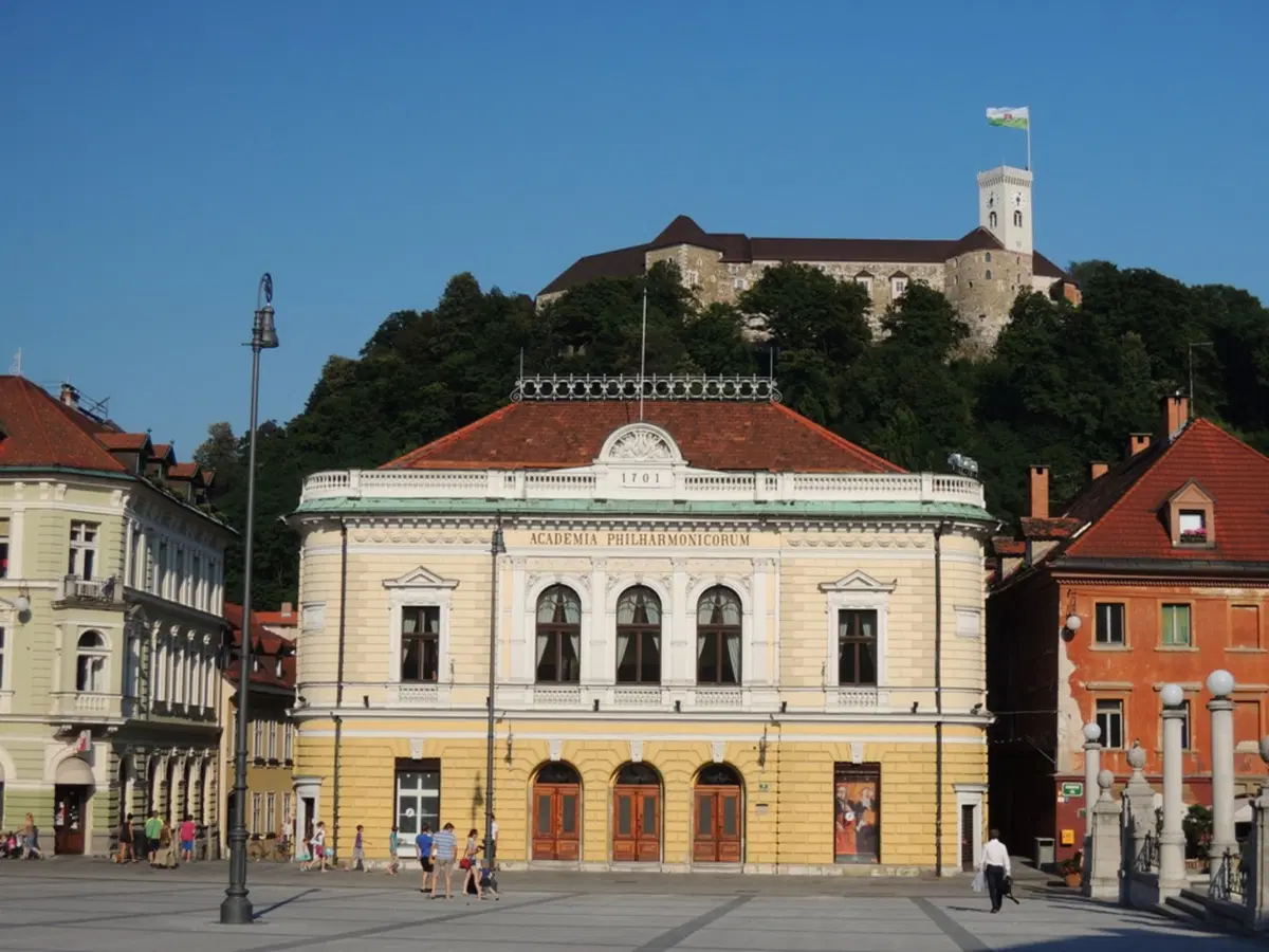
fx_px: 2016
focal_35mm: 55
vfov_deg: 26.6
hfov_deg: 34.9
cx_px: 634
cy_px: 476
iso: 100
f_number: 4
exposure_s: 1/1600
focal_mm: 9.9
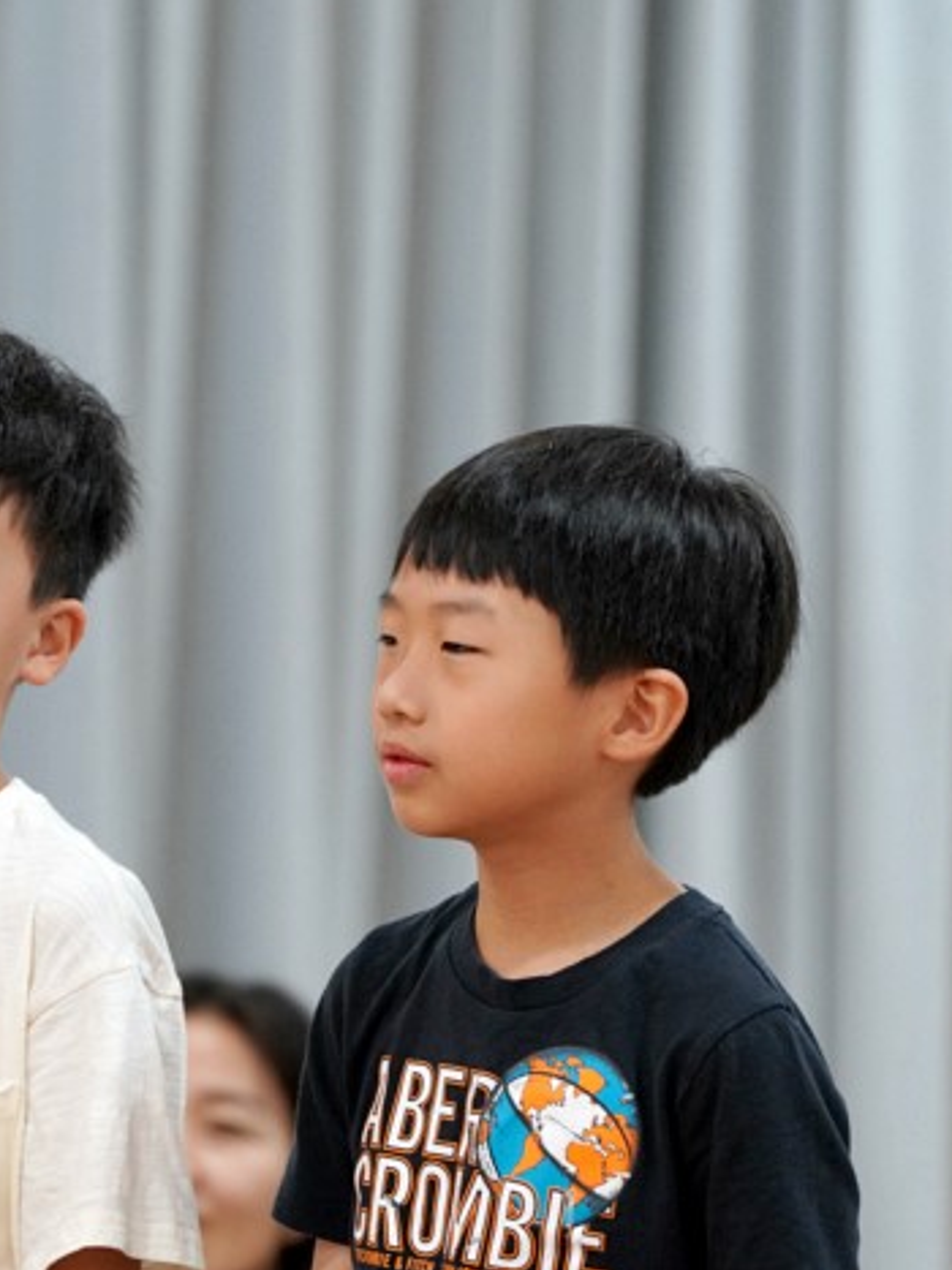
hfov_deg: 4.1
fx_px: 13390
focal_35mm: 365
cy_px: 718
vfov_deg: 5.4
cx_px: 41
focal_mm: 197
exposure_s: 1/200
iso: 2500
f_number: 4
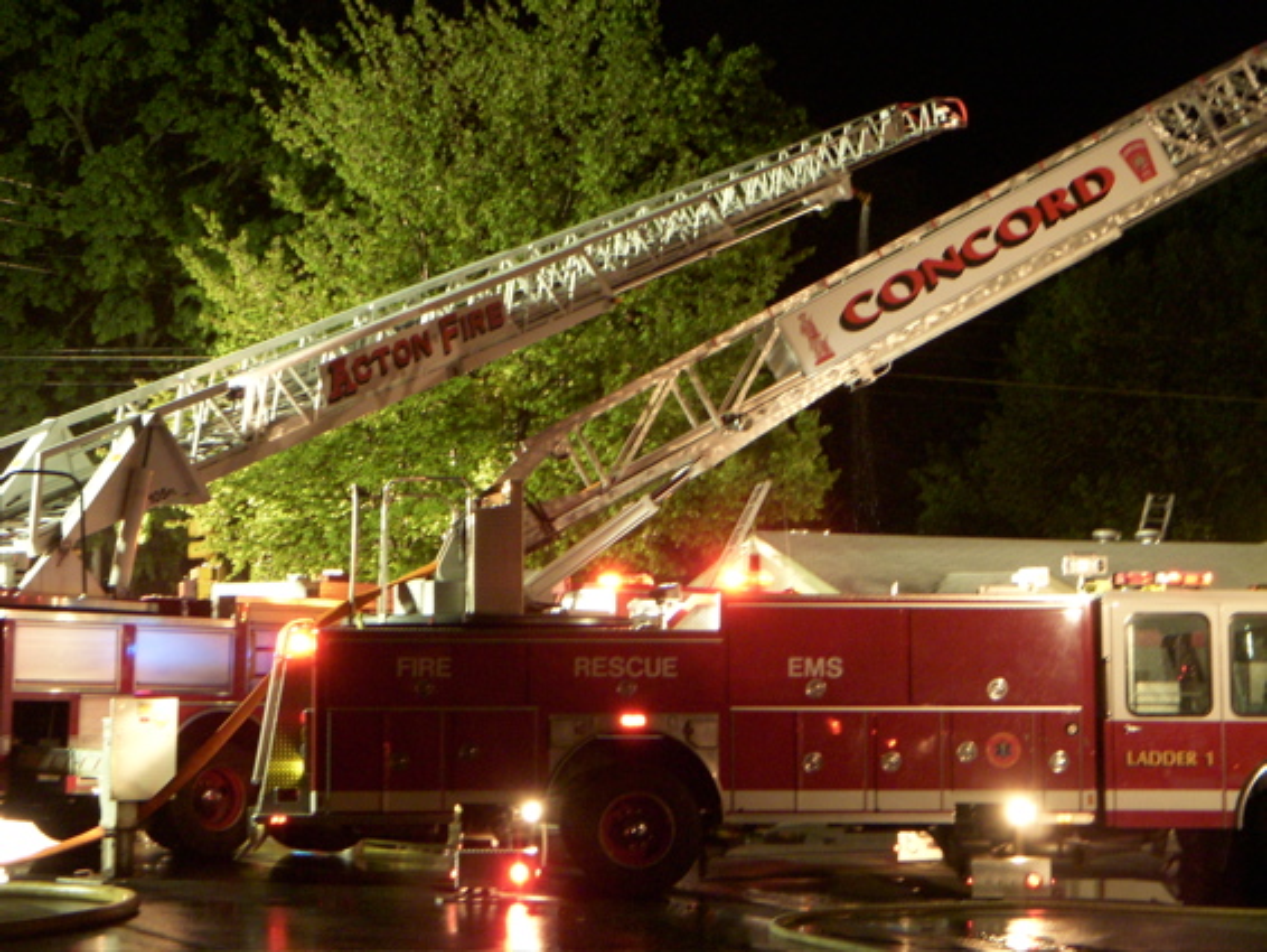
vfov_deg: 19.4
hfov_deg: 25.6
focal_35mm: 76
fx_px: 2783
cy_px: 476
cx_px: 634
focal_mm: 12.6
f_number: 3.8
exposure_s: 1/6
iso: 400
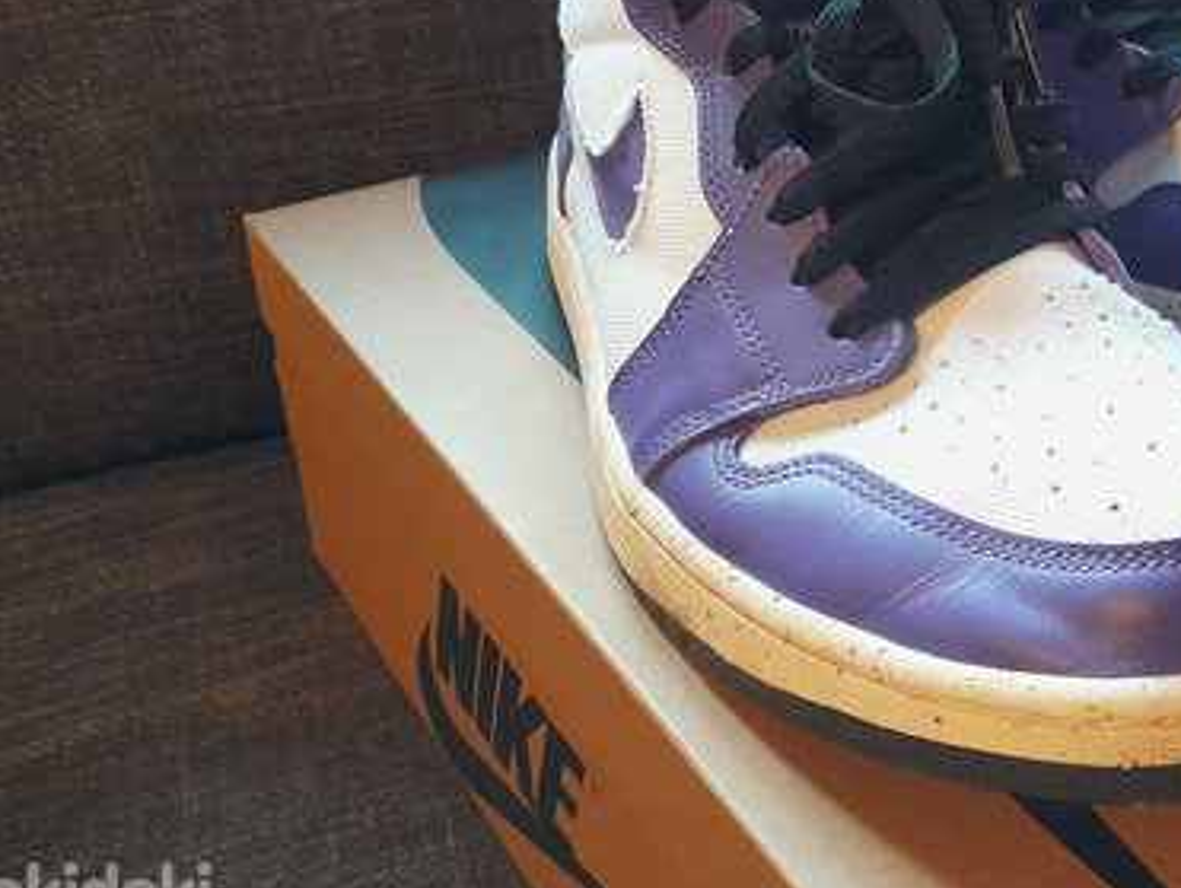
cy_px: 286
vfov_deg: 34.1
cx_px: 850
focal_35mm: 42
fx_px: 1434
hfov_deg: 43.6
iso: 320
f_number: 1.8
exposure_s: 1/25
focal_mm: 4
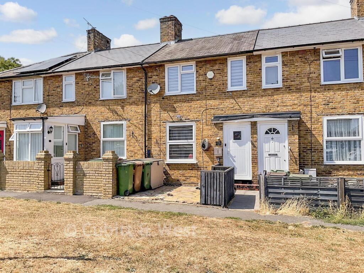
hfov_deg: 61.7
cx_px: 182
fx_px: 305
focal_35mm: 29
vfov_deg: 48.2
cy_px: 136
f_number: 1.8
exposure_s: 1/1500
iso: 16
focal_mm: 3
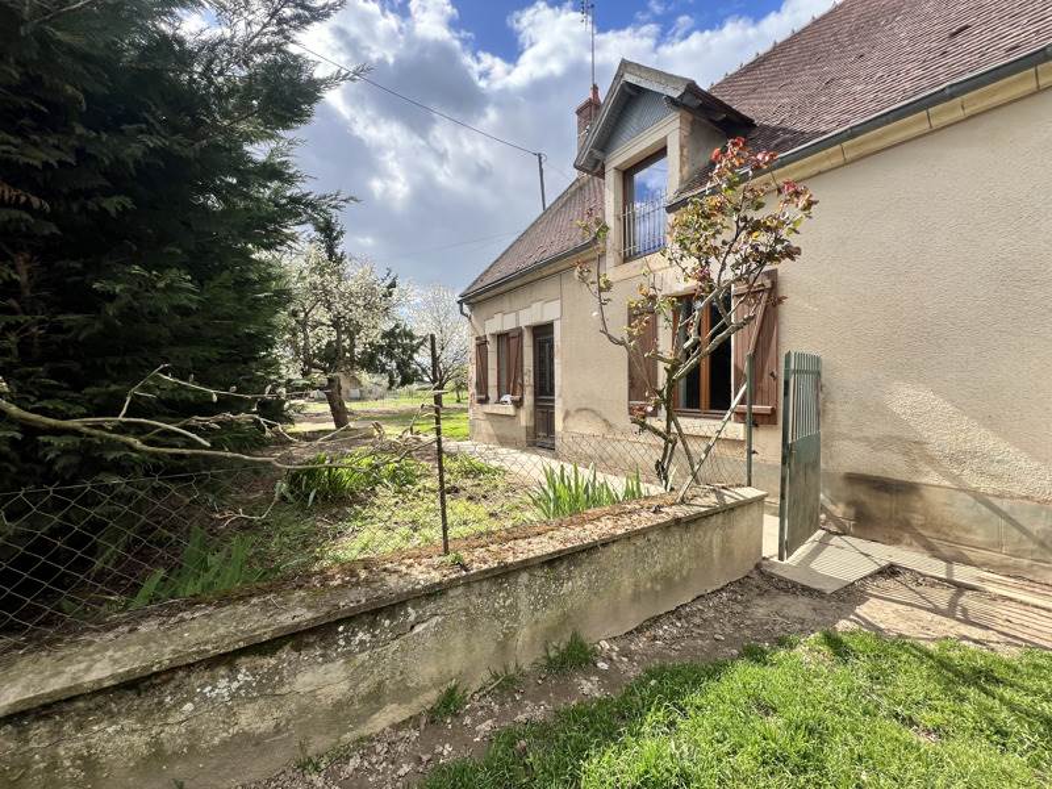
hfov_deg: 106.2
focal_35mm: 13
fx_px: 395
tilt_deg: -1.7
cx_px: 526
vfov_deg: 89.9
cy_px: 394
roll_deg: +0.5
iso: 32
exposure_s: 1/943
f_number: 1.8
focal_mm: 1.57
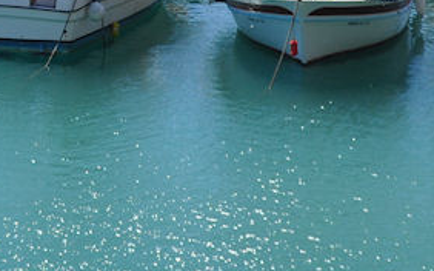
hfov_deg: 14.5
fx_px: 1691
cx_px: 65
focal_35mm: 143
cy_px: -110
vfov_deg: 9.0
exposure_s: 1/500
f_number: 9
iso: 200
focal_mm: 22
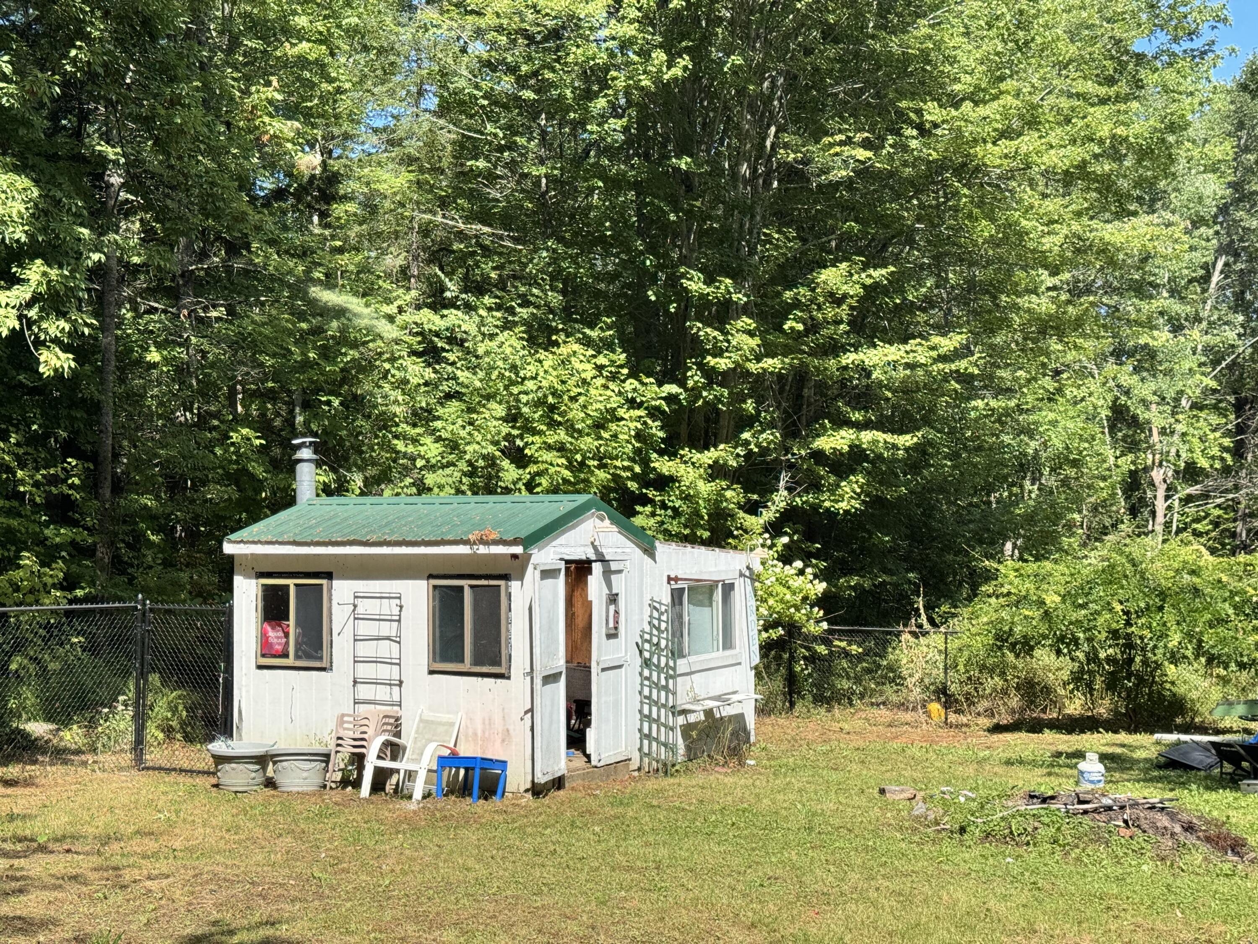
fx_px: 1744
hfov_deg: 39.7
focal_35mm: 48
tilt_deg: +0.9
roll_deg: +0.9
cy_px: 472
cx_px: 629
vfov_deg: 30.3
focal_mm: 6.76
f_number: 1.78
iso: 64
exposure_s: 1/2252
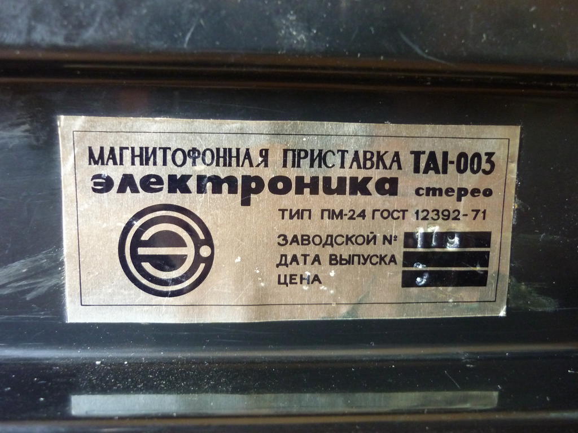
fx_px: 551
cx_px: 289
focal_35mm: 33
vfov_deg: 42.9
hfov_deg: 55.4
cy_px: 216
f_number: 2.8
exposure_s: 1/20
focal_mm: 5.5
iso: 400
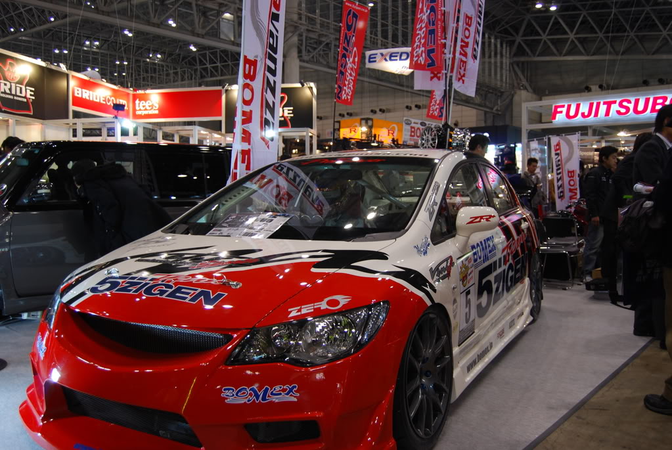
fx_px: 561
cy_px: 225
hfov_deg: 61.9
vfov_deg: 43.7
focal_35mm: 30
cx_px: 336
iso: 220
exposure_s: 1/30
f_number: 3.8
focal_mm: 20
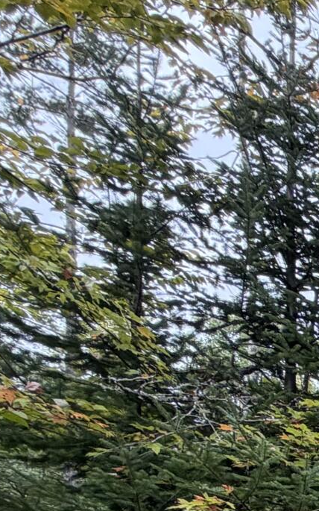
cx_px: 940
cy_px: 768
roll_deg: -2.2
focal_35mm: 65
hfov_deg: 11.6
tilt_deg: -1.1
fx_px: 904
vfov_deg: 24.5
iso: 40
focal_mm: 2.22
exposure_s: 1/233
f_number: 2.2
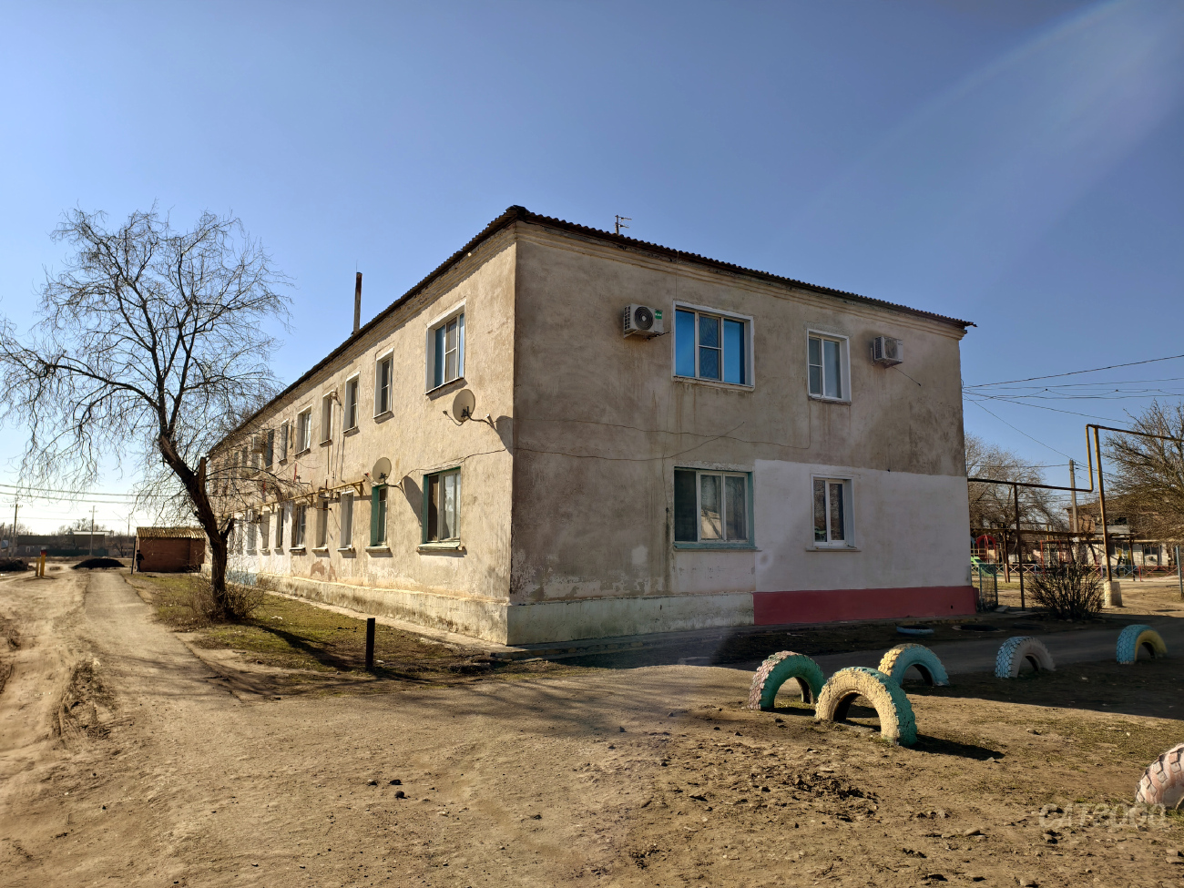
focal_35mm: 23
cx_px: 592
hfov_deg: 73.9
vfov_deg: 58.9
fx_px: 787
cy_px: 444
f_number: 1.57
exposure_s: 1/4032
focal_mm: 6.54
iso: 72
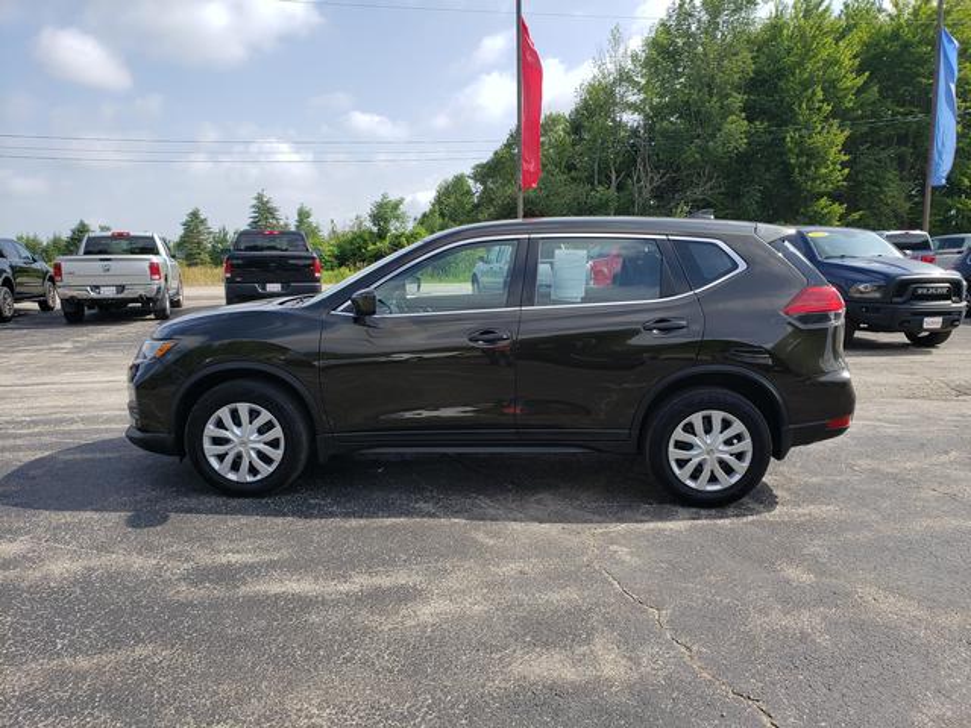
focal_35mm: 26
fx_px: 729
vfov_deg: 53.1
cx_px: 486
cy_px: 364
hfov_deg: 67.3
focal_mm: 4.3
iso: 50
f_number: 2.4
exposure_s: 1/981
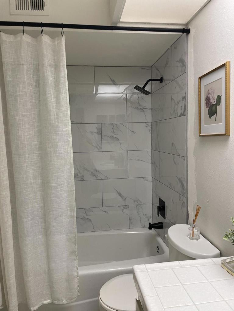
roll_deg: +1.4
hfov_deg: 53.1
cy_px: 156
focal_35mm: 26
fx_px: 234
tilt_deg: -3.3
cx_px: 117
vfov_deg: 67.3
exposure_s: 1/120
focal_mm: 4.2
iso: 125
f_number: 1.6
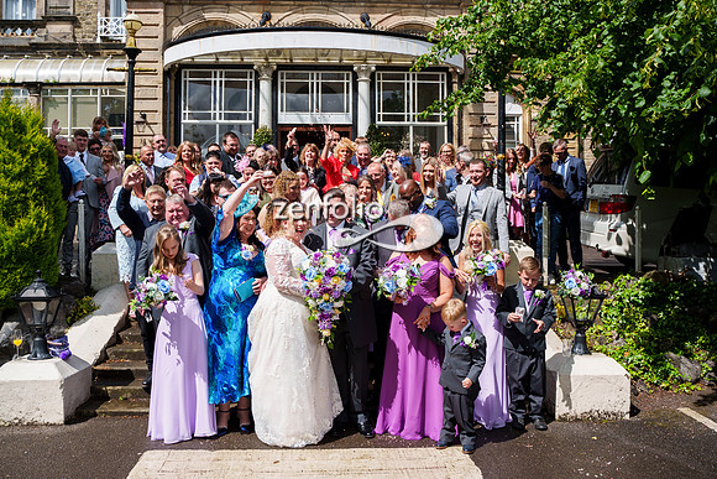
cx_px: 356
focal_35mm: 31
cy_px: 236
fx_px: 623
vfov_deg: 42.0
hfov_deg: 59.8
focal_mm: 28
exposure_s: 1/3200
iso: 200
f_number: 3.5
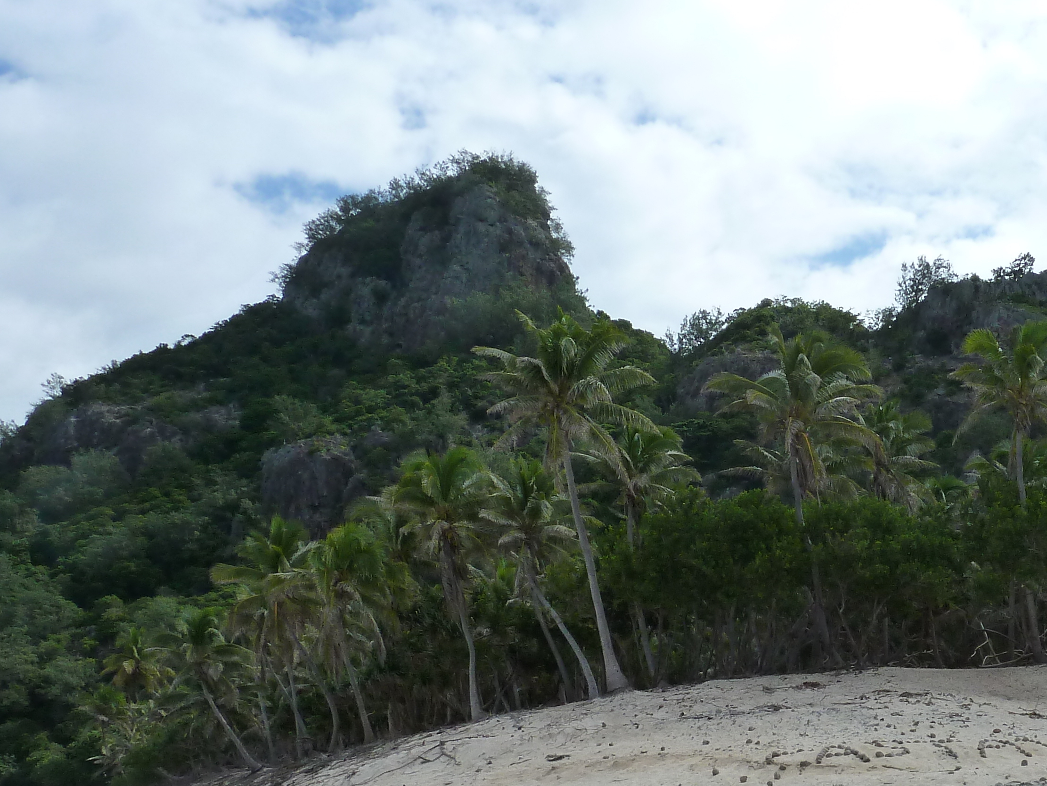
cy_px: 614
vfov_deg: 31.5
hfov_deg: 40.4
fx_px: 1361
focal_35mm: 45
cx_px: 830
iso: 125
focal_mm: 4.1
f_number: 5.6
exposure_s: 1/400
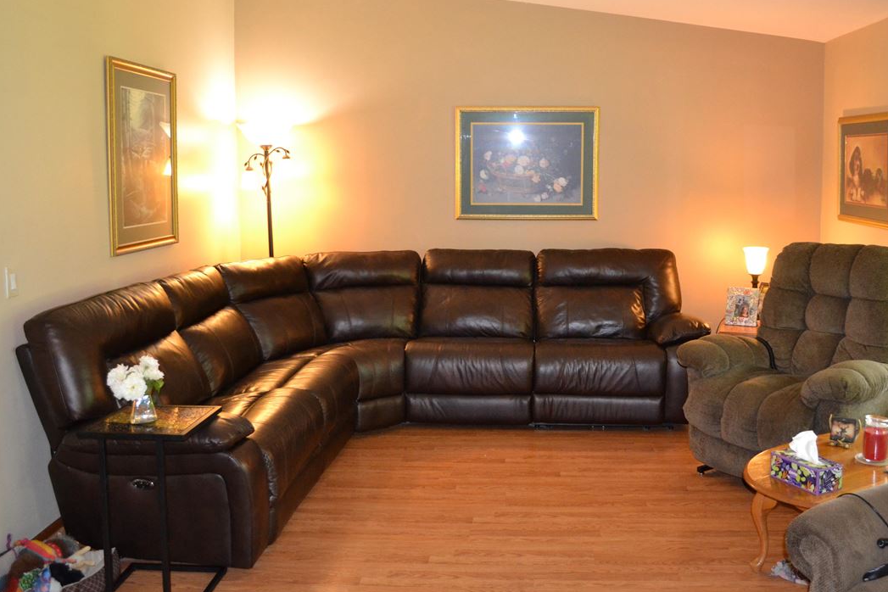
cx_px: 486
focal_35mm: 33
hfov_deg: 57.1
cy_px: 237
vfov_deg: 39.8
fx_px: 814
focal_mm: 18
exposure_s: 1/60
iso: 2000
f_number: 3.5
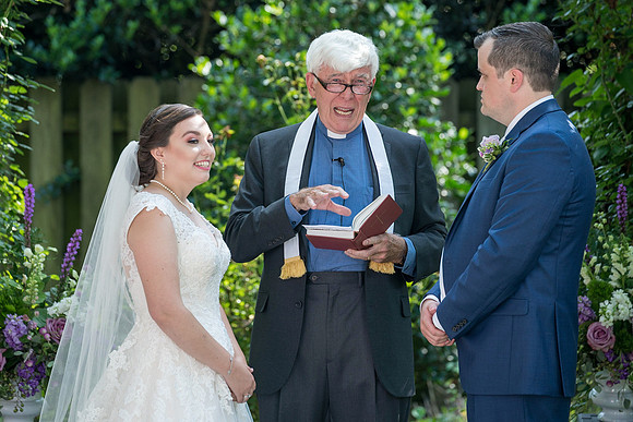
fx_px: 3854
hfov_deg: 9.4
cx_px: 286
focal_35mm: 219
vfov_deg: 6.3
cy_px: 199
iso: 200
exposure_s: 1/200
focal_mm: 200
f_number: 4.5
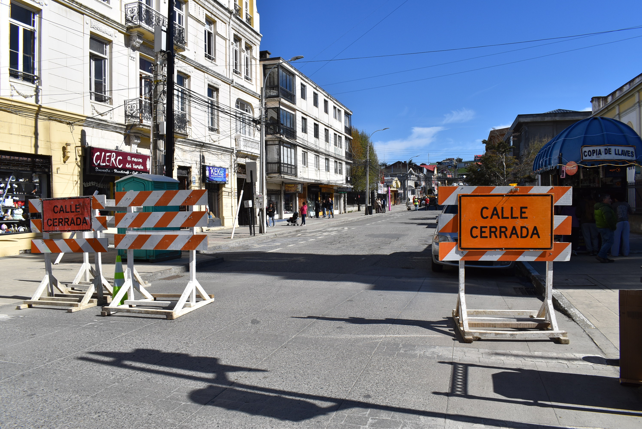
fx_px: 482
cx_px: 321
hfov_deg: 67.3
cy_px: 214
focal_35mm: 27
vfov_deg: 48.0
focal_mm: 18
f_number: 11
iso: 200
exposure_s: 1/500
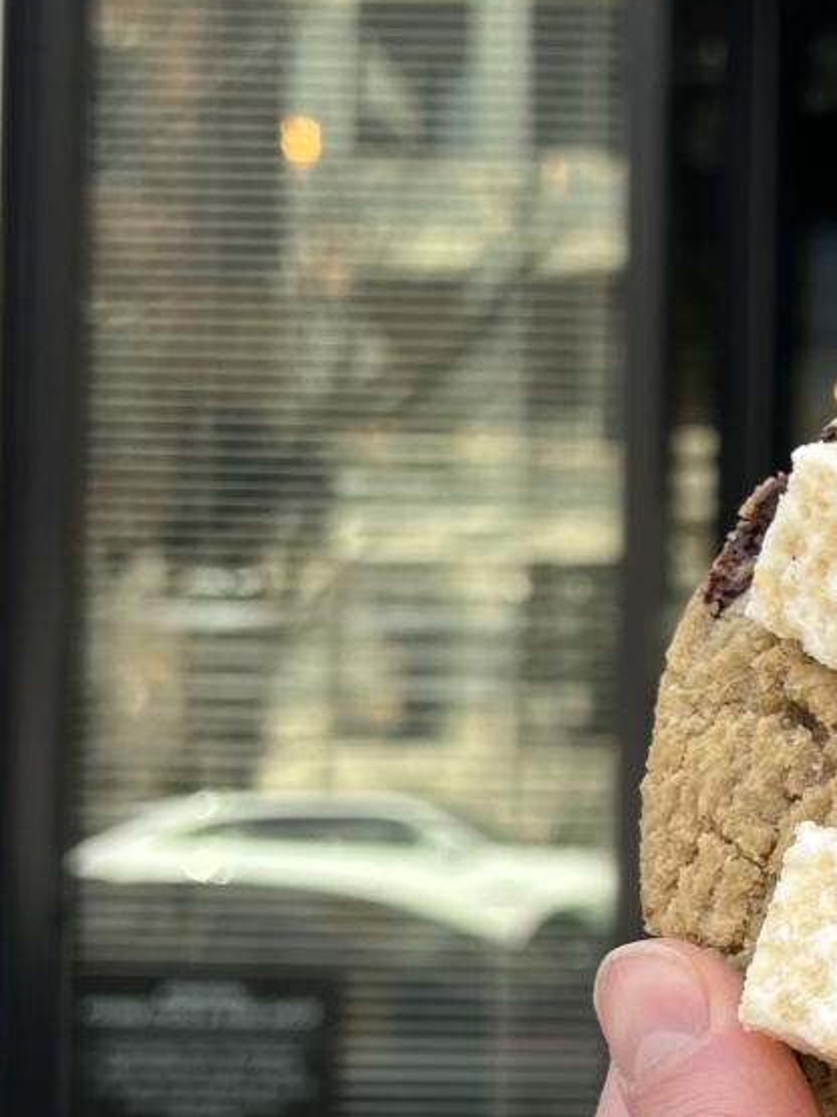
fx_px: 2322
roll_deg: +0.0
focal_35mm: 72
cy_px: 781
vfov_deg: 26.8
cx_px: 1111
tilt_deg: +1.1
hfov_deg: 18.8
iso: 50
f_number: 1.5
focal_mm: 5.7
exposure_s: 1/683
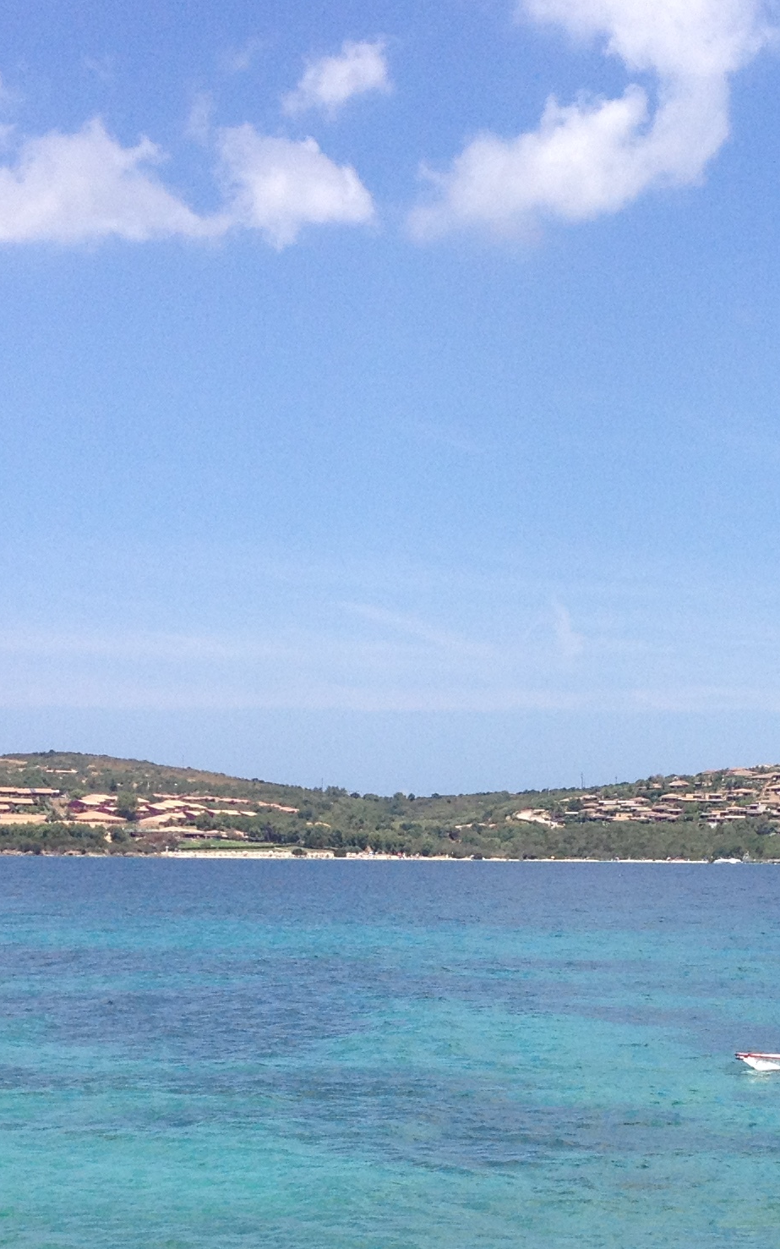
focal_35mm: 82
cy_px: 989
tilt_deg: -5.7
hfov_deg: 15.8
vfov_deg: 24.8
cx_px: 652
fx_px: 2789
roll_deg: -0.3
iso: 50
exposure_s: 1/1905
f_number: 2.4
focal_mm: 4.28
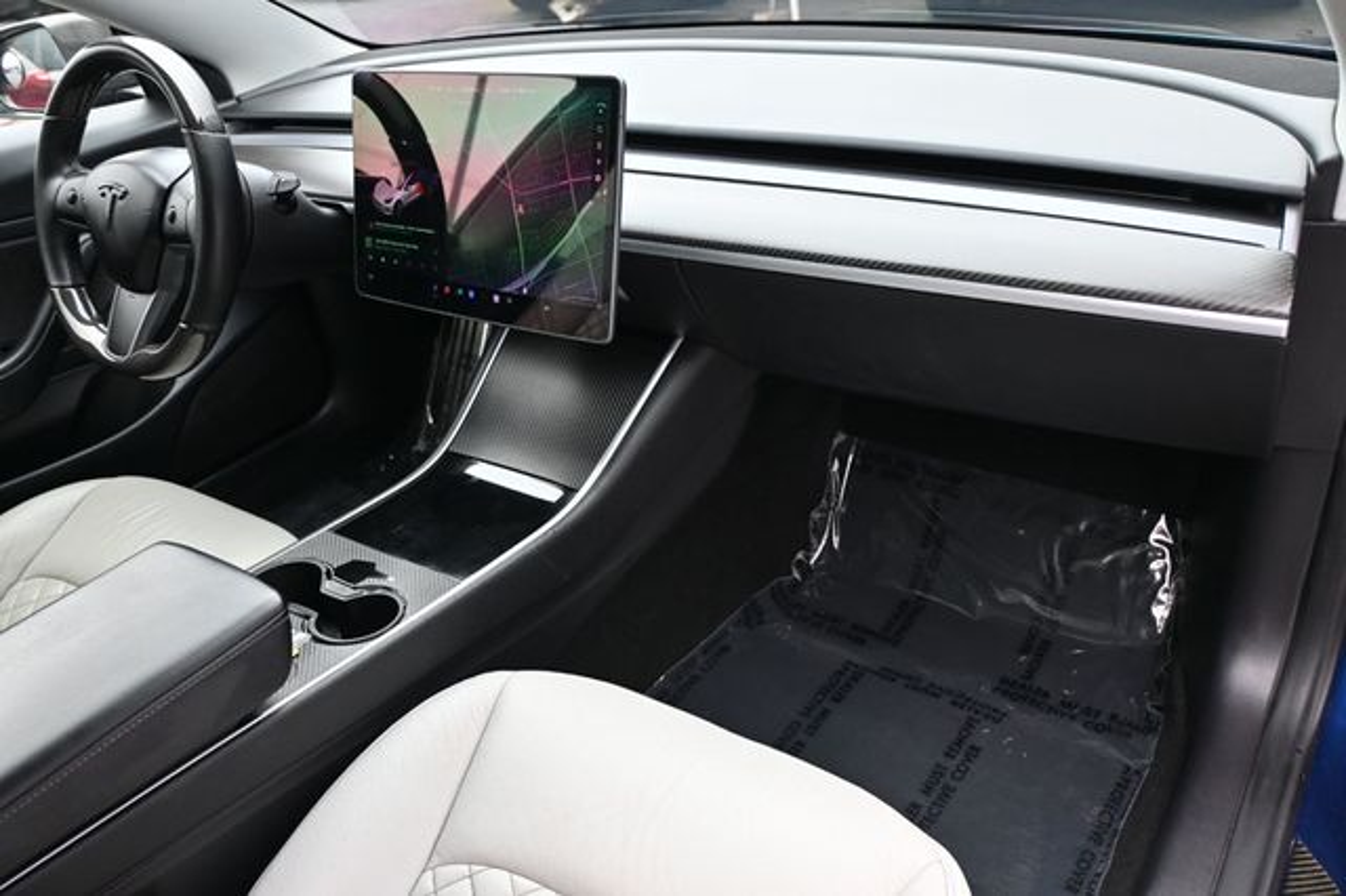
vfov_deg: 44.6
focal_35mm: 29
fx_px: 1093
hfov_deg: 63.2
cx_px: 673
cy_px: 448
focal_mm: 19.5
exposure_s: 1/250
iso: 400
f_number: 3.8
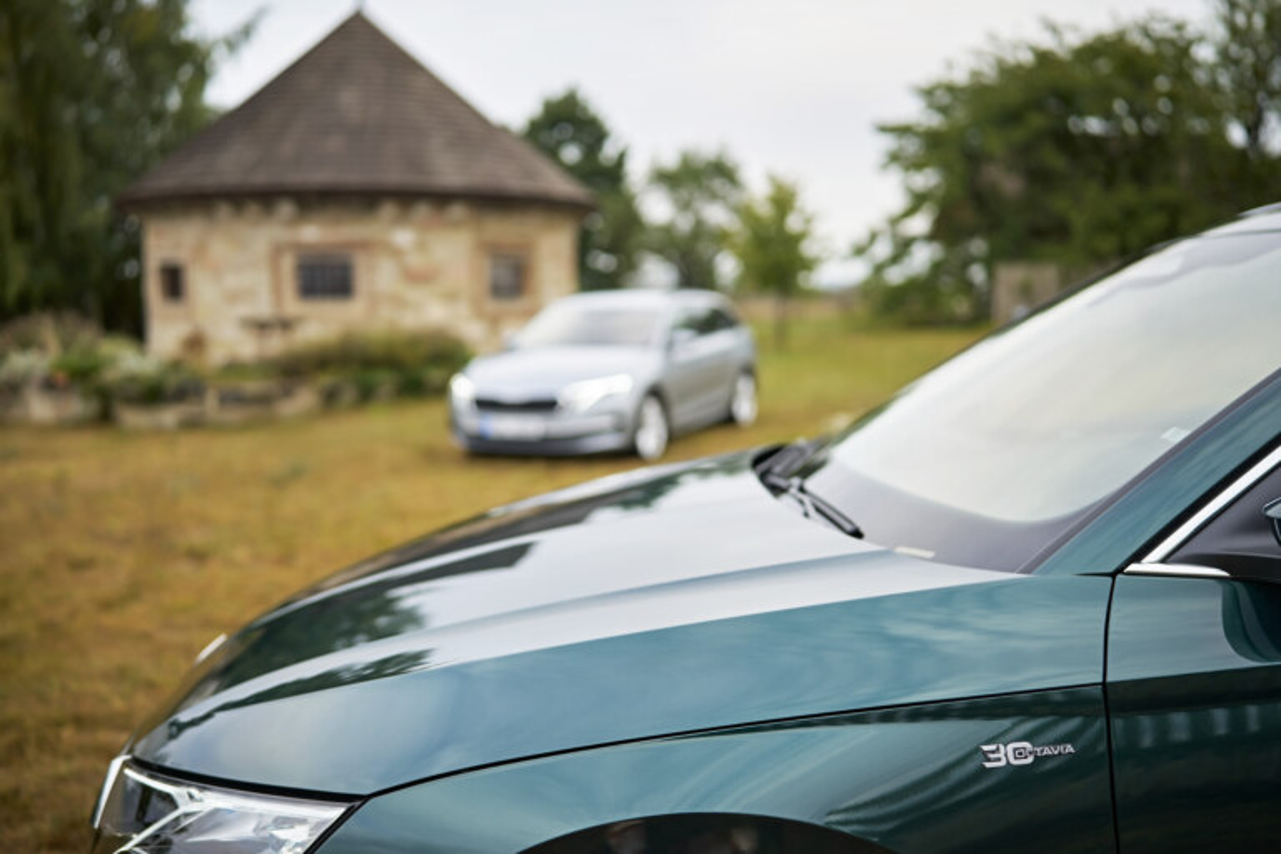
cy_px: 427
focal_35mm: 35
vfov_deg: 37.9
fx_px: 1245
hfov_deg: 54.4
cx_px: 640
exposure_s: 1/800
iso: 100
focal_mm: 35
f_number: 1.4
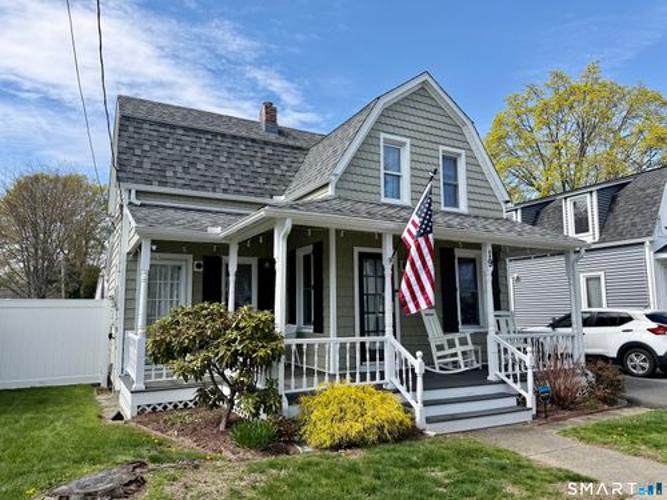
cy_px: 250
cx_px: 334
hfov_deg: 71.6
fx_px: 462
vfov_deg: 56.8
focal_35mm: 24
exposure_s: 1/3021
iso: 80
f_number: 1.78
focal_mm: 6.76
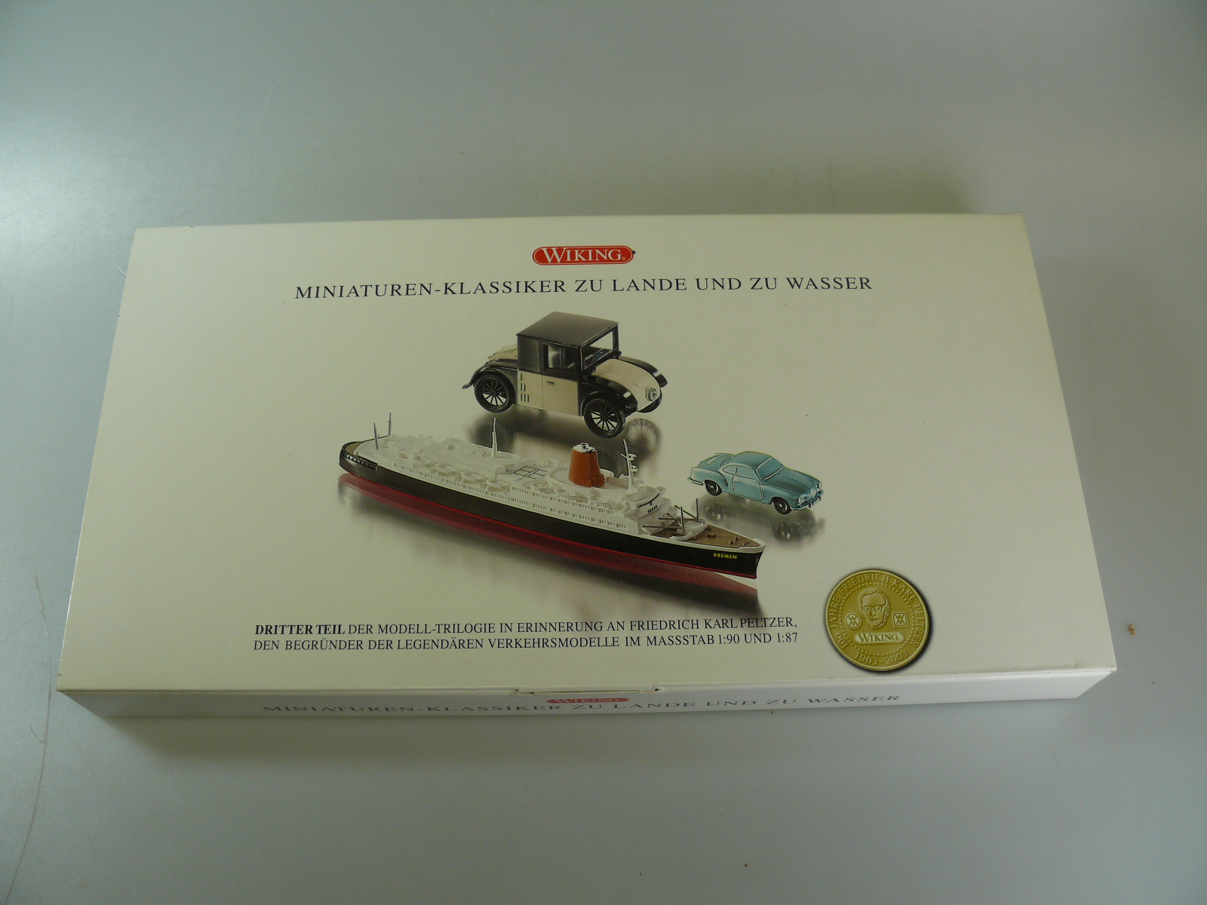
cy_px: 452
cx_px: 604
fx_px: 1220
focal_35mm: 35
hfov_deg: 52.6
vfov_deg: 40.7
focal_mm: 7.4
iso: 100
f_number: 4
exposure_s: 1/125
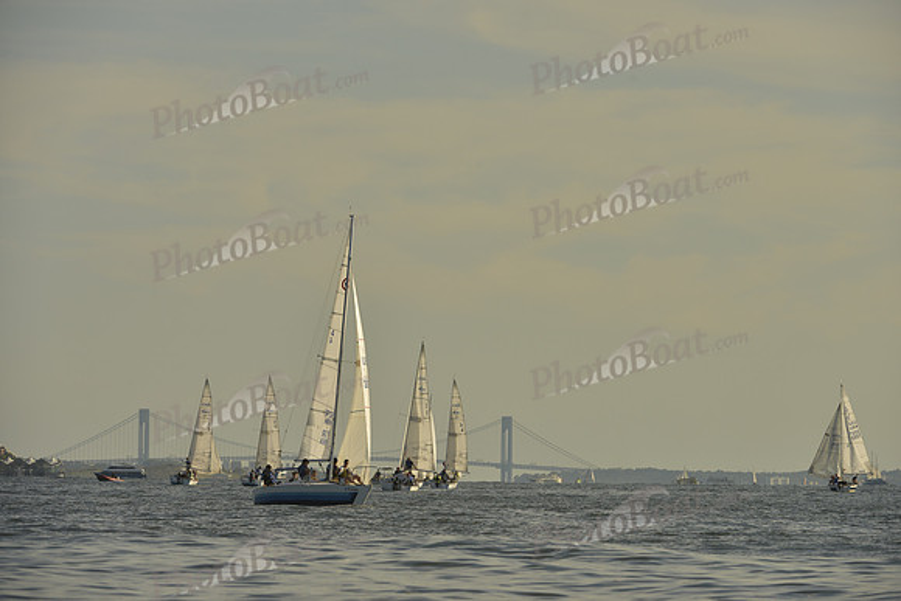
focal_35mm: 220
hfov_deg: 9.4
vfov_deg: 6.2
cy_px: 300
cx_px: 450
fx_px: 5507
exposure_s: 1/1250
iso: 200
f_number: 7.1
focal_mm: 220
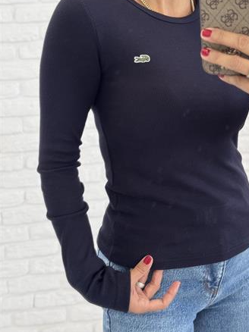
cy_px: 139
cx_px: 147
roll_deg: +7.1
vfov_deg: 33.7
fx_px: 547
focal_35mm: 57
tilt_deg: -24.9
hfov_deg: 25.6
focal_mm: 6.76
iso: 100
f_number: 1.78
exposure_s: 1/60
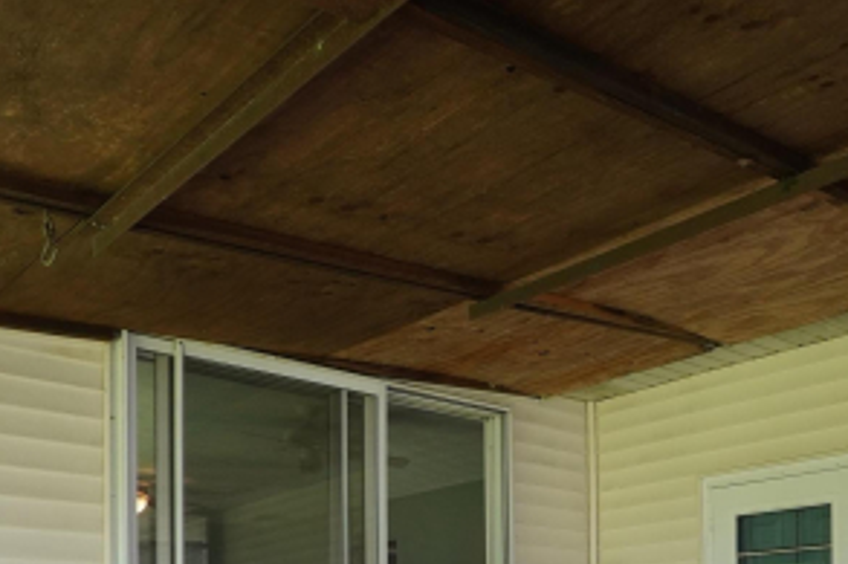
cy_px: 642
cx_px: 651
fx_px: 995
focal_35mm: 42
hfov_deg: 44.4
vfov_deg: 28.4
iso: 500
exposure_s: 1/160
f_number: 4
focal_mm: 11
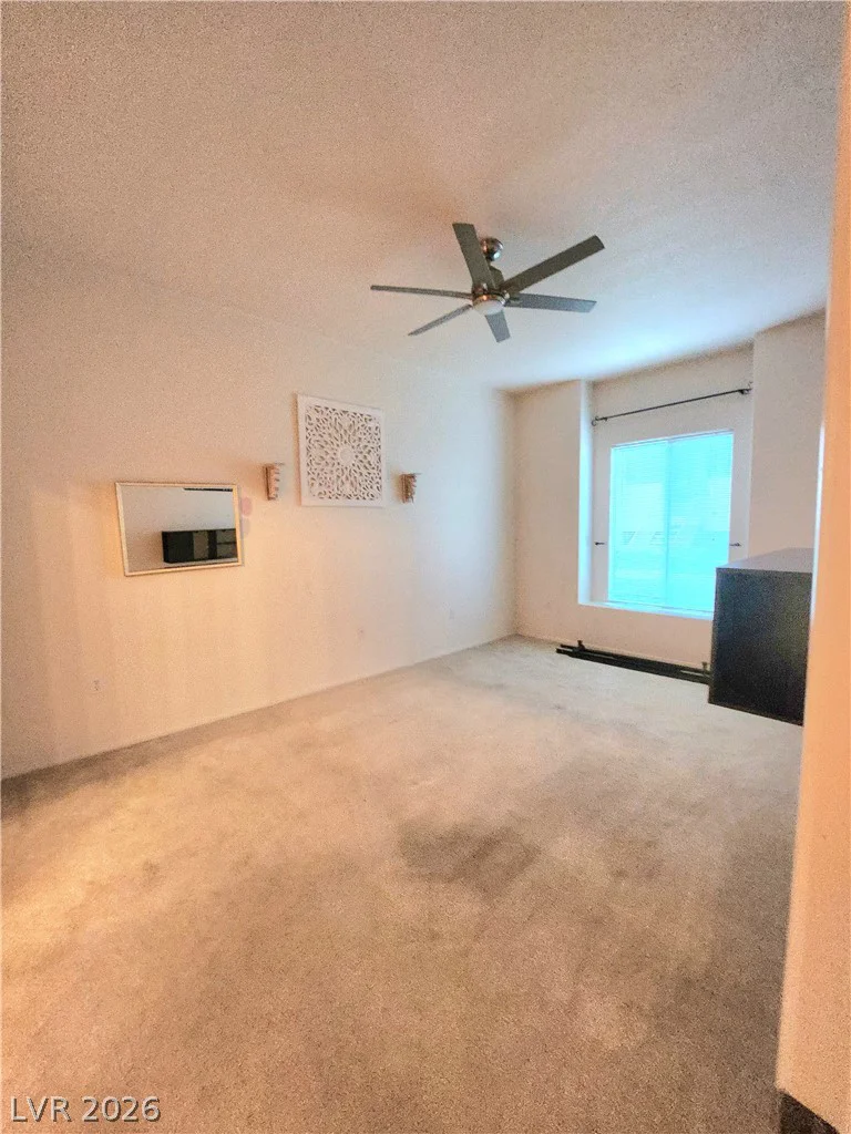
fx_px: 426
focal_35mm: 13
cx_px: 426
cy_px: 567
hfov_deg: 89.9
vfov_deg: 106.2
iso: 400
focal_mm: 1.7
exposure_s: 1/30
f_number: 2.2
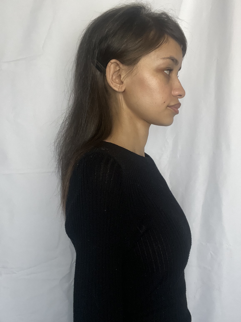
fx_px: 278
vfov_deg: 60.0
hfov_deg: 46.8
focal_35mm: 30
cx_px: 120
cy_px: 161
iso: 400
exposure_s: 1/40
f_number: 2.2
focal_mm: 2.71
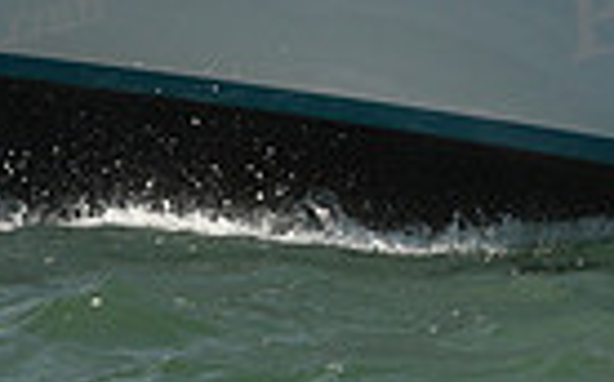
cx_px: 338
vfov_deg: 4.3
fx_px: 5033
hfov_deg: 7.0
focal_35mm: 301
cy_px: -224
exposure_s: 1/800
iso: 320
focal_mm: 70
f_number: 11
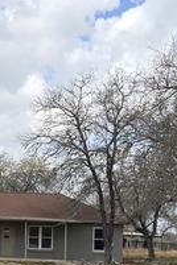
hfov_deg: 17.5
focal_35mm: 76
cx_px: -1
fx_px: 560
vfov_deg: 26.1
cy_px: 219
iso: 12
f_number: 1.7
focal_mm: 6.3
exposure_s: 1/711
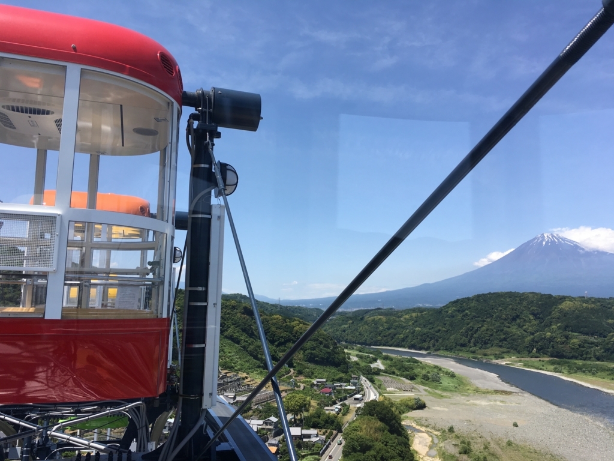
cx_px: 307
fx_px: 514
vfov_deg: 48.2
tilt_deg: +8.1
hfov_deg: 61.7
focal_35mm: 29
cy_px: 230
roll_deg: -1.2
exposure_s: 1/1374
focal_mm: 4.15
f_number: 2.2
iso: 25
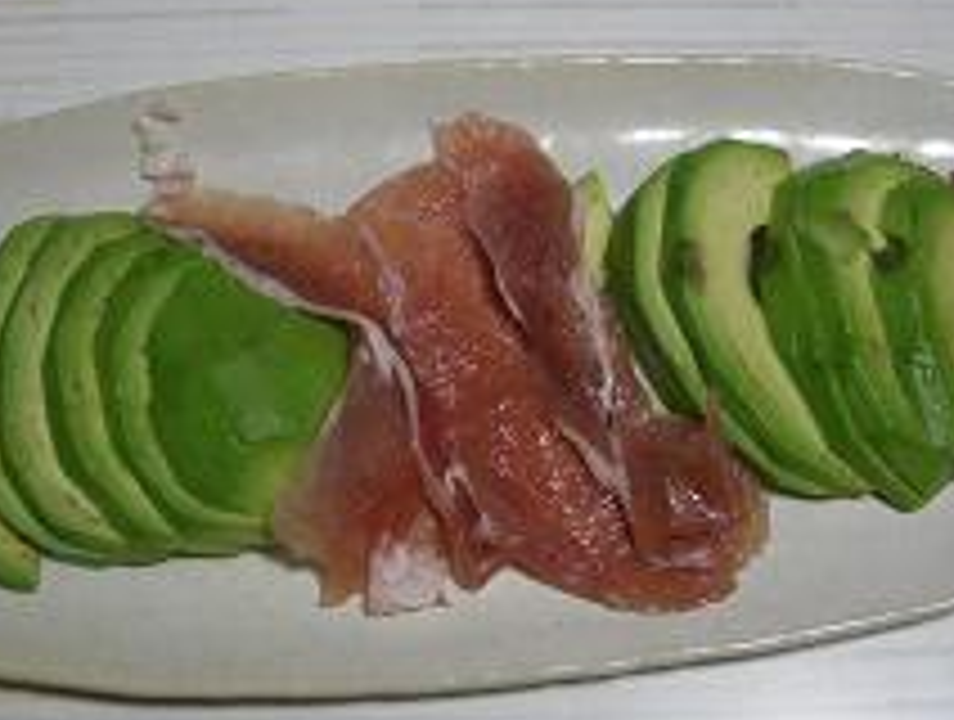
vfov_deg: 25.7
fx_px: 1574
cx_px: 477
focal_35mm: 57
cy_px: 306
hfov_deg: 33.7
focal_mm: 5.8
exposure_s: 1/100
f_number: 2.6
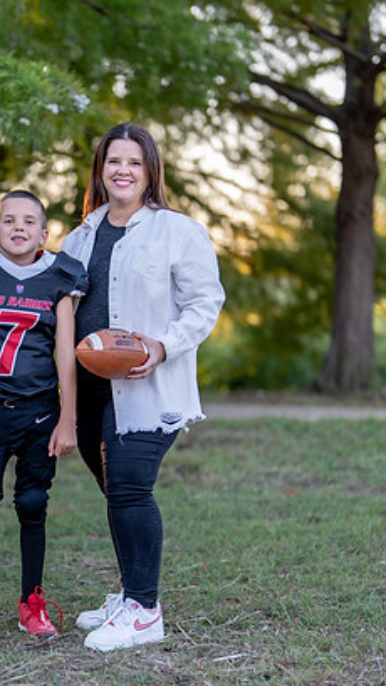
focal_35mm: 97
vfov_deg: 22.0
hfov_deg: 12.4
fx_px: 1765
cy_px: 389
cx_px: 51
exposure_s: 1/400
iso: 100
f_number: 1.2
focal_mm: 50
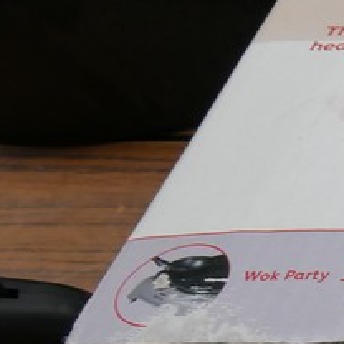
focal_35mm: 111
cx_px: 891
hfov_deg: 11.9
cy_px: 400
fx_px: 1248
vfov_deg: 15.2
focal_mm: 4.3
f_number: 3.3
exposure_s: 1/80
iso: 80
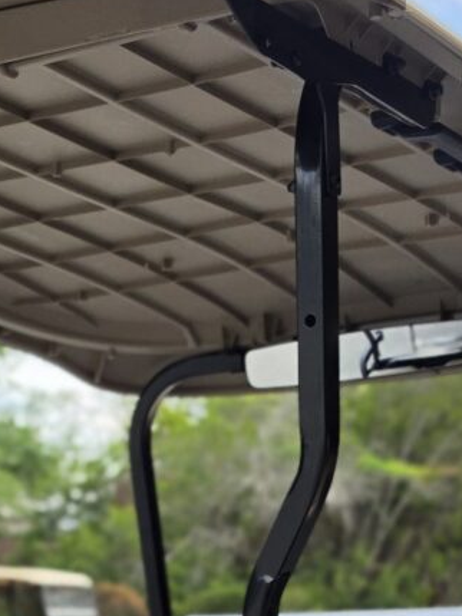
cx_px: 16
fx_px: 1832
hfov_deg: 14.2
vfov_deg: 16.2
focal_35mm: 103
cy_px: 1088
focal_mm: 6.5
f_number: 1.4
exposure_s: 1/2745
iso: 64
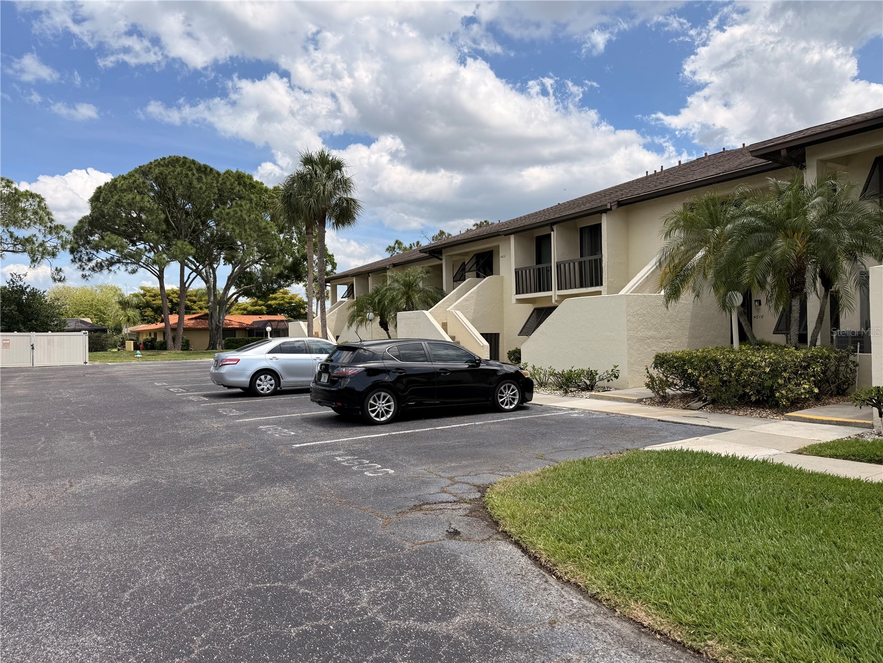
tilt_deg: +1.1
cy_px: 332
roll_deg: +0.5
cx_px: 442
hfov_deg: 71.6
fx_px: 612
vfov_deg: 56.8
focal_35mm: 24
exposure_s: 1/5319
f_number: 1.78
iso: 80
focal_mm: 6.76
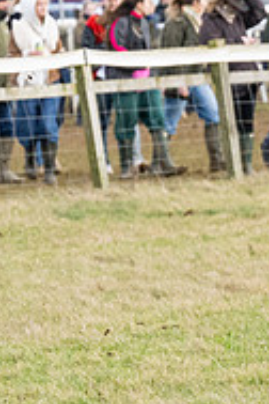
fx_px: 6893
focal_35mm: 615
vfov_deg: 3.4
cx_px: -276
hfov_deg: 2.2
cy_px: 118
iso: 800
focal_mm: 115
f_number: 5
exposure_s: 1/1600
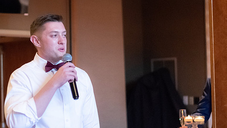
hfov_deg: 18.5
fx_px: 692
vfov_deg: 10.5
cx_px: 64
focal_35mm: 115
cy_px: 77
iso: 5000
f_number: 1.8
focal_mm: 50
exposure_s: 1/320
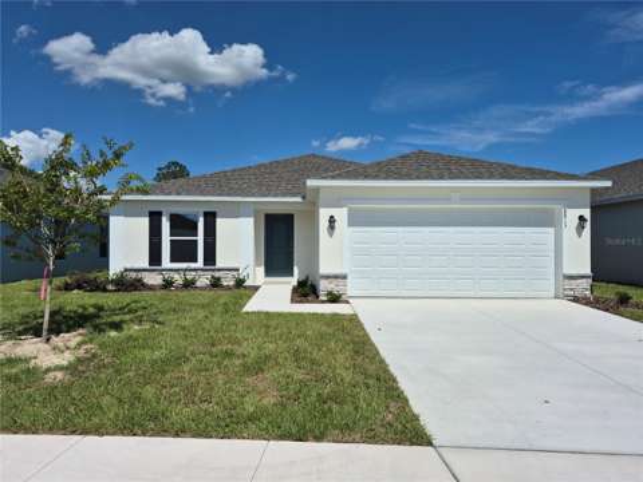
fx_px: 427
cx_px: 322
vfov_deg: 58.9
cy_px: 241
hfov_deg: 73.9
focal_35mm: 23
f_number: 1.8
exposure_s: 1/4464
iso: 25
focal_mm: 5.4
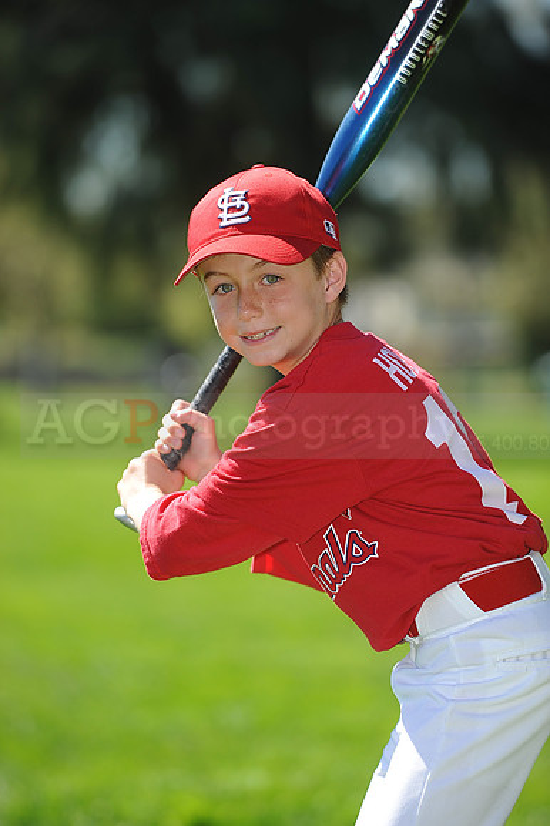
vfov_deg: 10.3
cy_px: 413
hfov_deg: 6.9
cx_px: 275
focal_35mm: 200
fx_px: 4588
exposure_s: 1/800
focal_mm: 200
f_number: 4.5
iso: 200
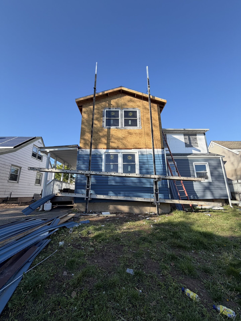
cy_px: 160
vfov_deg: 102.1
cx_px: 120
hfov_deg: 85.7
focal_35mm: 14
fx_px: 130
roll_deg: +0.8
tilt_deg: +15.1
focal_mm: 2.22
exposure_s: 1/579
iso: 40
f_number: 2.2
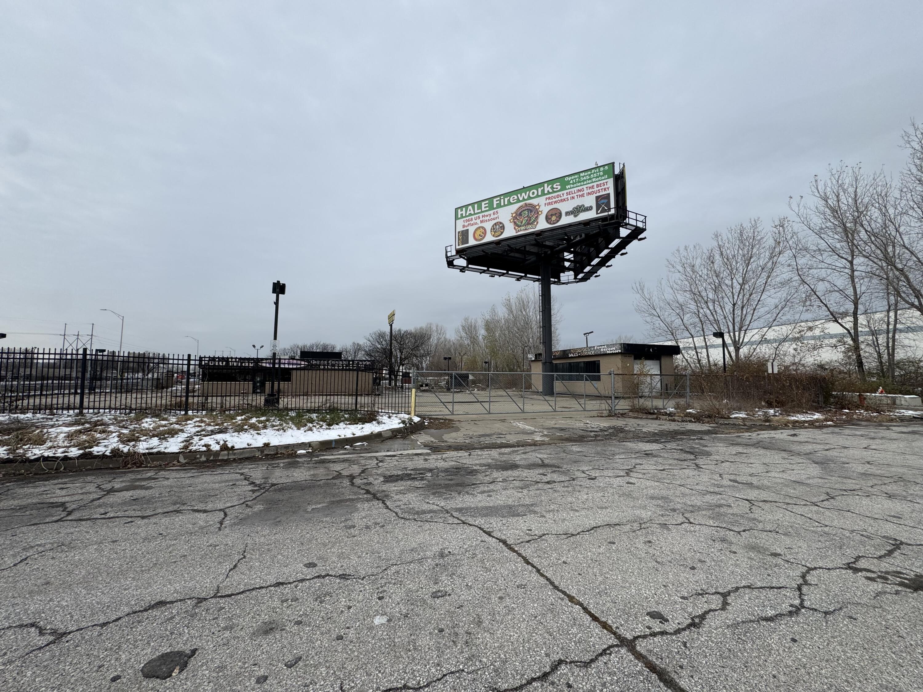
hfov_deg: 102.1
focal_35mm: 14
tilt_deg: +5.0
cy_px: 346
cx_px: 462
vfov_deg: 85.7
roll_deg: -1.0
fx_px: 373
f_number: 2.2
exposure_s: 1/2028
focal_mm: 2.22
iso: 50
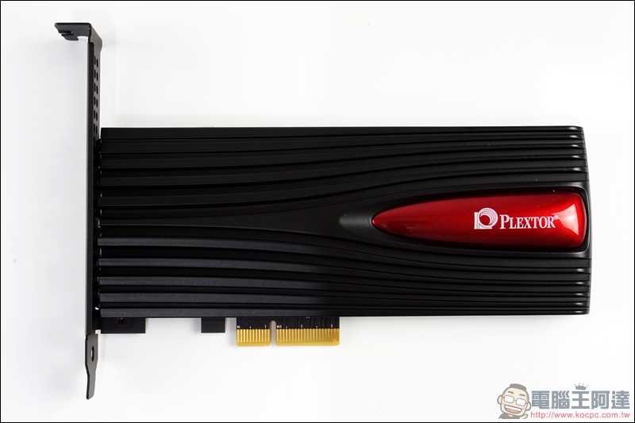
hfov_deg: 47.9
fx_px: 714
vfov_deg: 33.0
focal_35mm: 40
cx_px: 318
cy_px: 212
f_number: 16
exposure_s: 1/2.5
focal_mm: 27
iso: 400
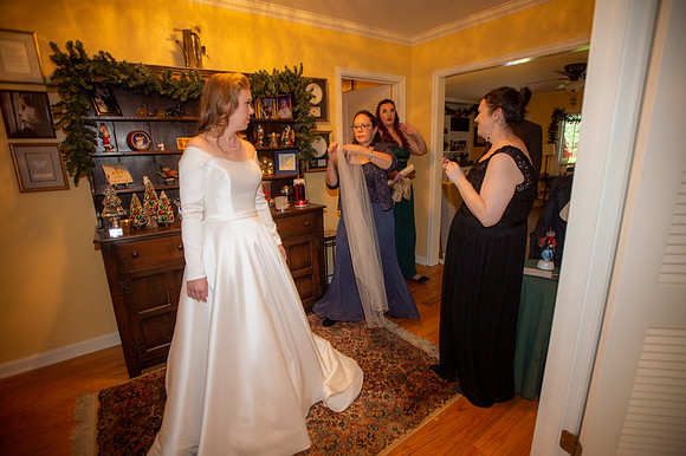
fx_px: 324
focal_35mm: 17
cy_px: 228
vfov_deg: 70.4
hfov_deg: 93.3
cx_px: 343
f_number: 3.2
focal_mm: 17
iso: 1250
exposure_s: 1/100
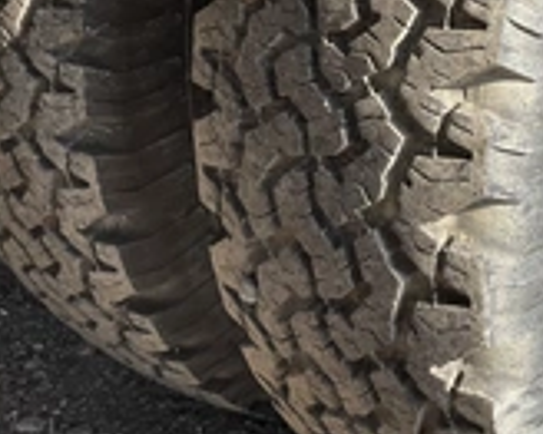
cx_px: 321
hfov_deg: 27.5
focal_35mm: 69
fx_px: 1108
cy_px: 70
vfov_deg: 21.8
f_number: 1.8
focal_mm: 3
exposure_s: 1/422
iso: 25
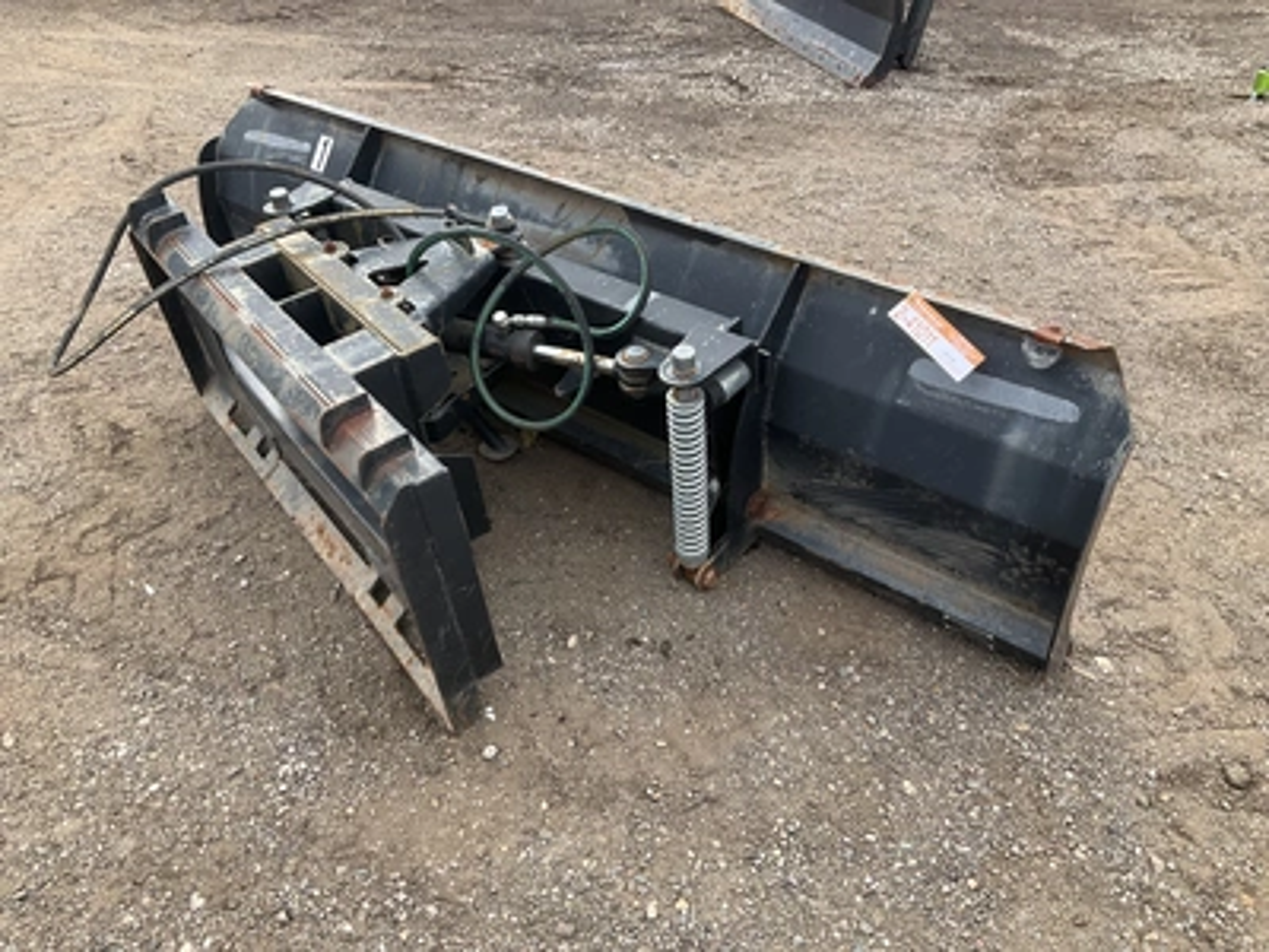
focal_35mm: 29
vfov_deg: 48.2
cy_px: 476
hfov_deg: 61.7
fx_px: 1063
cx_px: 634
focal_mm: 3
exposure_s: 1/473
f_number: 1.8
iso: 25
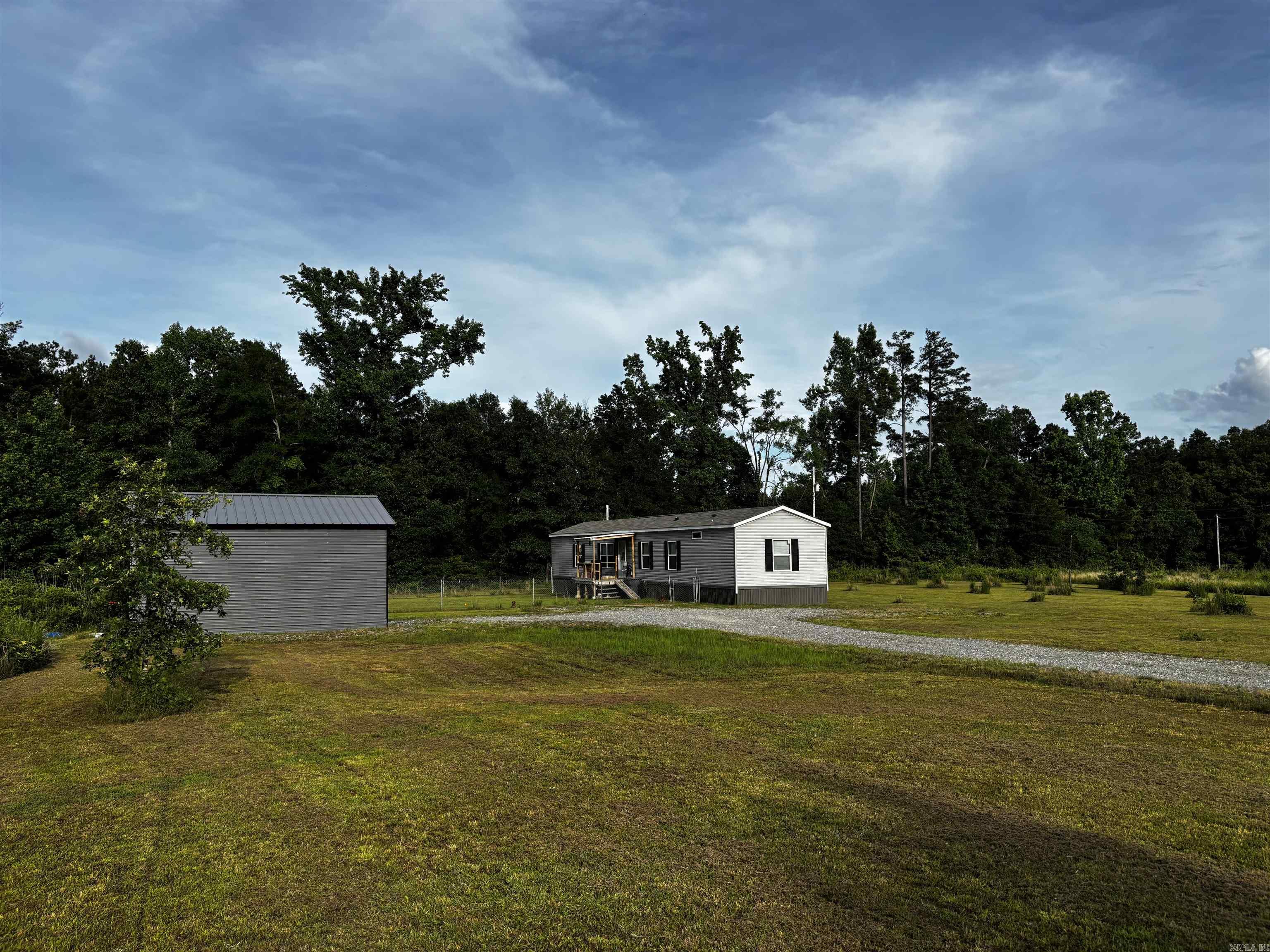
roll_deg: +1.0
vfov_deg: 53.1
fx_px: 954
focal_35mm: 26
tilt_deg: +3.6
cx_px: 635
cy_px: 476
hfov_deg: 67.3
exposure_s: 1/2571
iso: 50
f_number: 1.6
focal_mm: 5.96
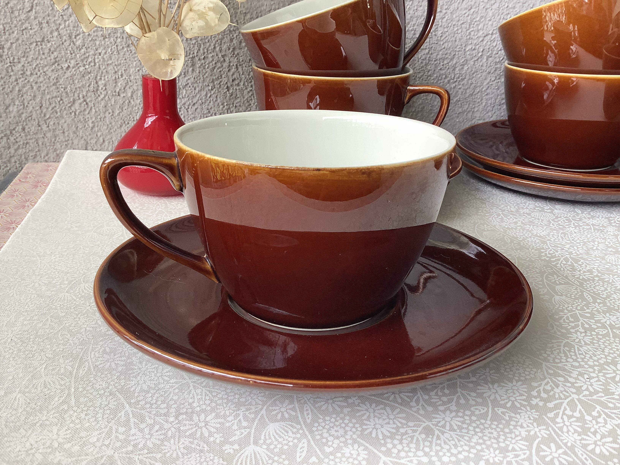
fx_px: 555
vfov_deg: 45.4
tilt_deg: -18.4
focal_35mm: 31
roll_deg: -0.1
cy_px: 232
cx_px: 310
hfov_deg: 58.4
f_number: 2.4
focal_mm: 3.3
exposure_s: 1/120
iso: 50
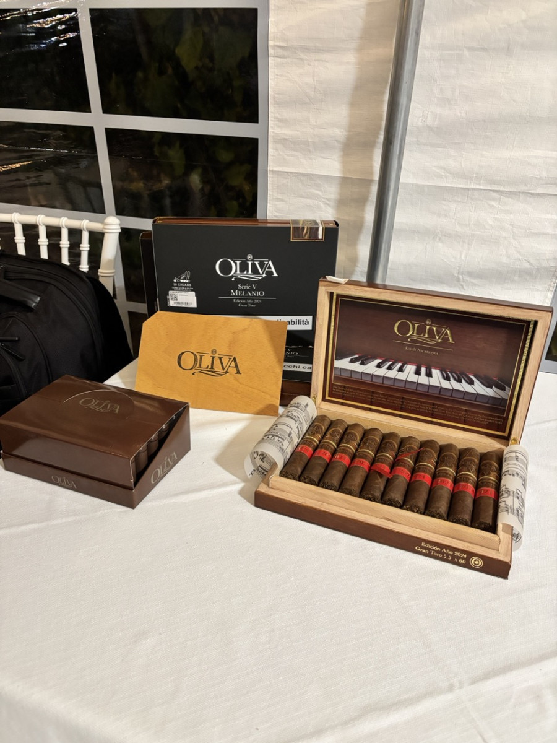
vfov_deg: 67.3
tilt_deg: -27.9
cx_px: 278
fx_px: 558
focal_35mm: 26
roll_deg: +0.4
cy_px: 372
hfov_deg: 53.1
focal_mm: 5.96
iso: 500
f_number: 1.6
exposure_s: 1/50
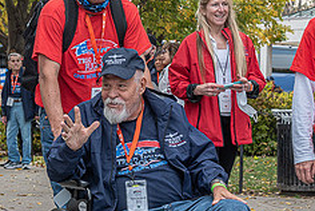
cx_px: 131
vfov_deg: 9.1
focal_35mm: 151
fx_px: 1323
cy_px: 98
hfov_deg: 13.6
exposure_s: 1/250
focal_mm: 55
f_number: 8
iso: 500
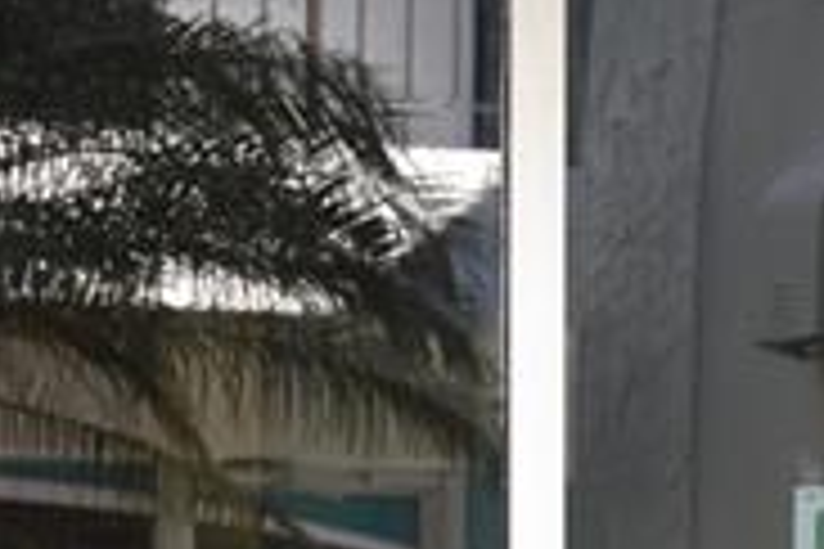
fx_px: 4097
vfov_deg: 7.3
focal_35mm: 179
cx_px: 1459
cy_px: 1163
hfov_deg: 10.8
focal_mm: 32
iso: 400
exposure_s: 1/60
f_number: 4.5
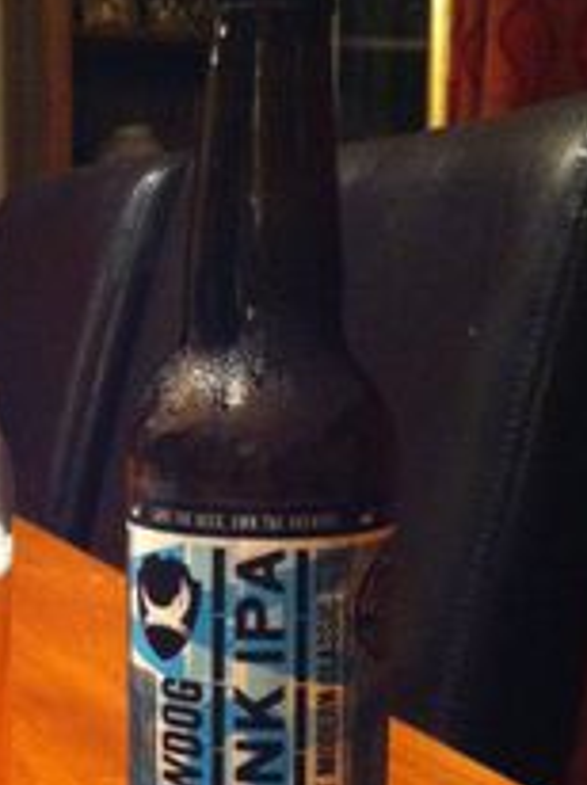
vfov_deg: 28.4
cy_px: 533
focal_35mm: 68
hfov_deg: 21.2
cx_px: 95
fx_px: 1541
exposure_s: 1/15
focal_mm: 3.85
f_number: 2.8
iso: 1000
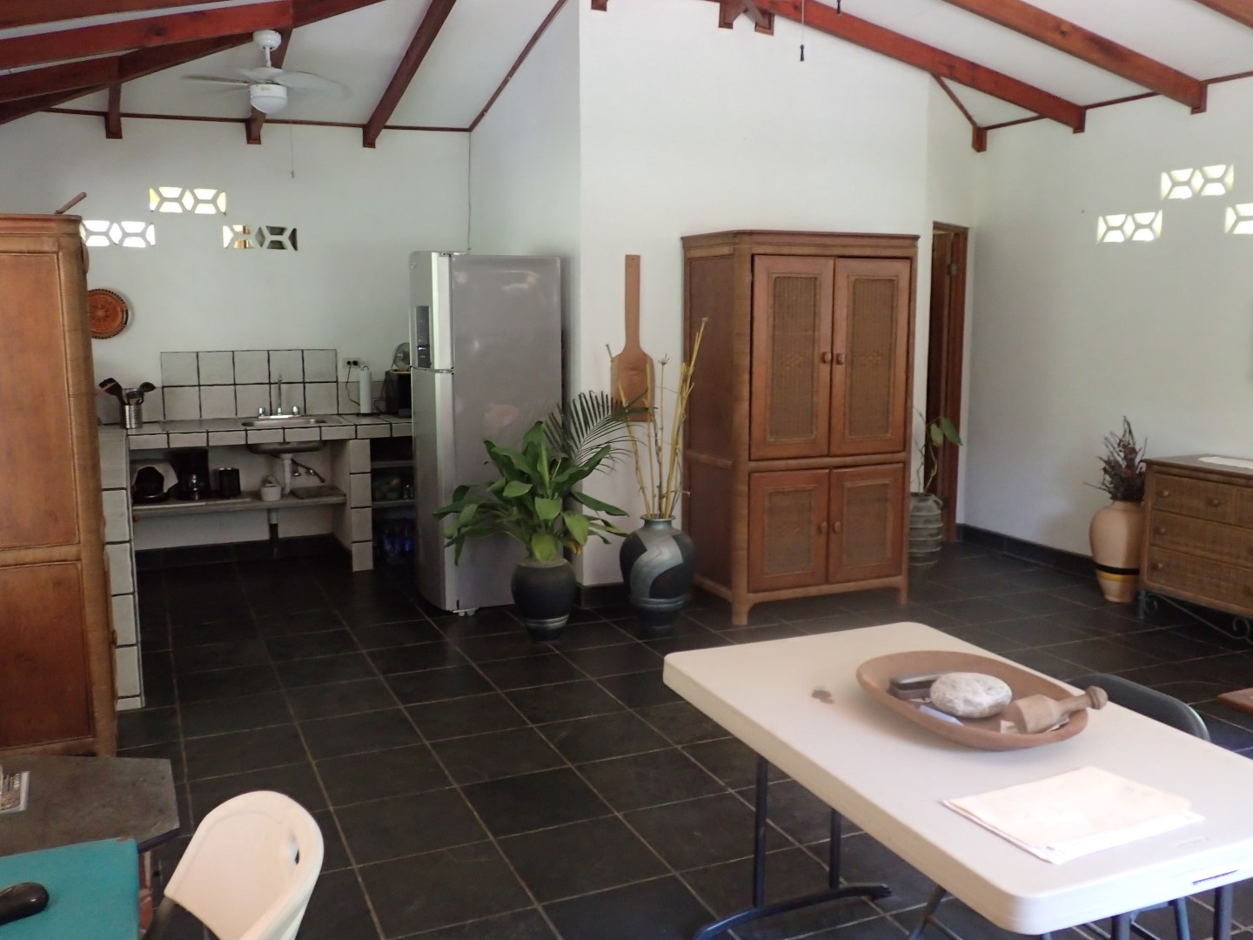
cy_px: 470
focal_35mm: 30
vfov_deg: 46.8
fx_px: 1086
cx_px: 626
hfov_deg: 60.0
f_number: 2.3
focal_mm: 5.5
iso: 500
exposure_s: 1/30
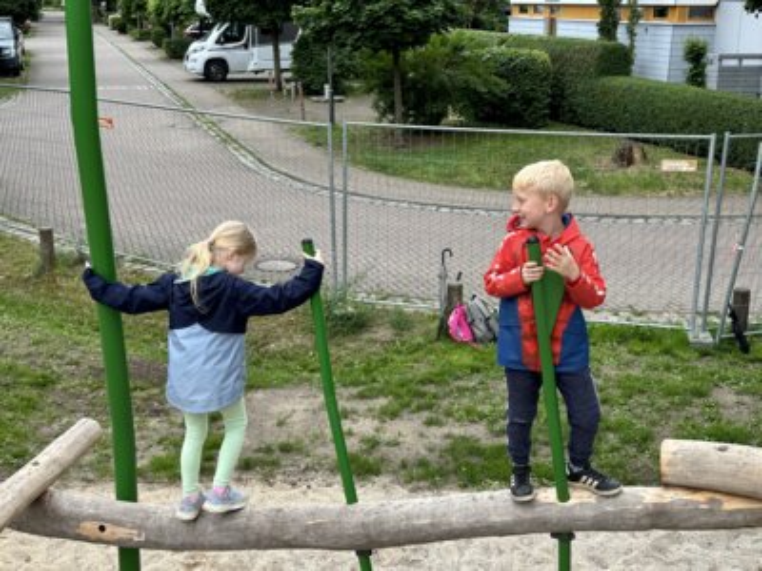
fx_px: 1057
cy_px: 286
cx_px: 381
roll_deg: -0.1
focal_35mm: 48
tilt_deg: -15.3
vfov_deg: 30.3
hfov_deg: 39.7
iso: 64
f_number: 1.78
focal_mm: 6.86
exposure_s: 1/442
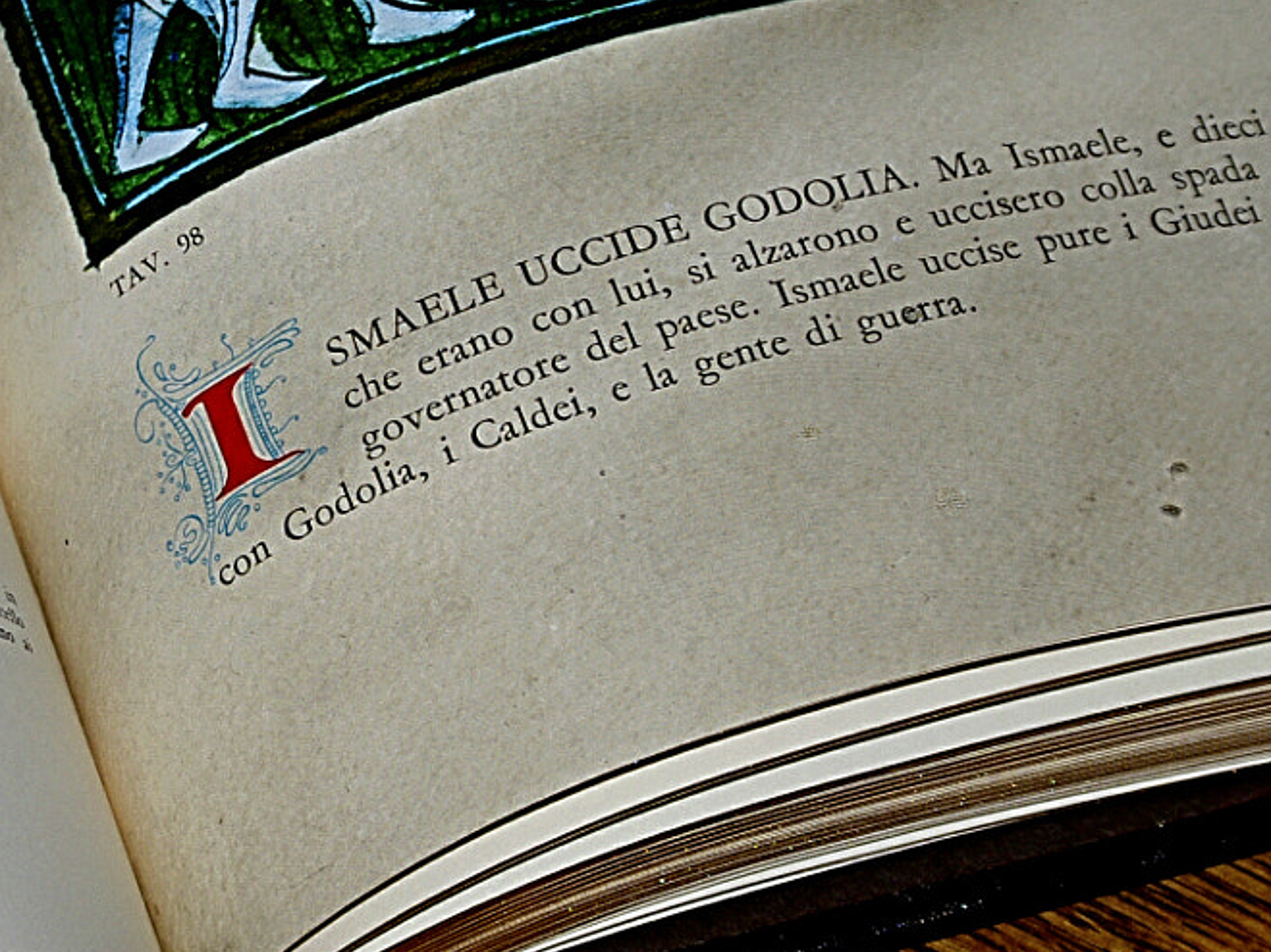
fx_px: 8223
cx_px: 185
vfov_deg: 6.6
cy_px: 378
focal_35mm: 224
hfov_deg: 8.8
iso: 200
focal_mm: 50
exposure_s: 1/30
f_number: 8
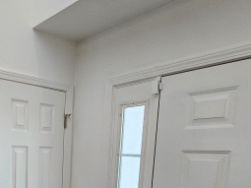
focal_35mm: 34
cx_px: 36
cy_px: 185
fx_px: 246
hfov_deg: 49.4
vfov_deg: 37.6
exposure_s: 1/60
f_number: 2.2
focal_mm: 2.2
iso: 320
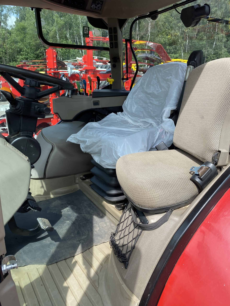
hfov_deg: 53.1
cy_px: 153
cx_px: 115
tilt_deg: -17.0
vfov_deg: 67.3
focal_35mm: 26
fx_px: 230
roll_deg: -1.4
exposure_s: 1/981
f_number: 1.8
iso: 32
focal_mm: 4.25
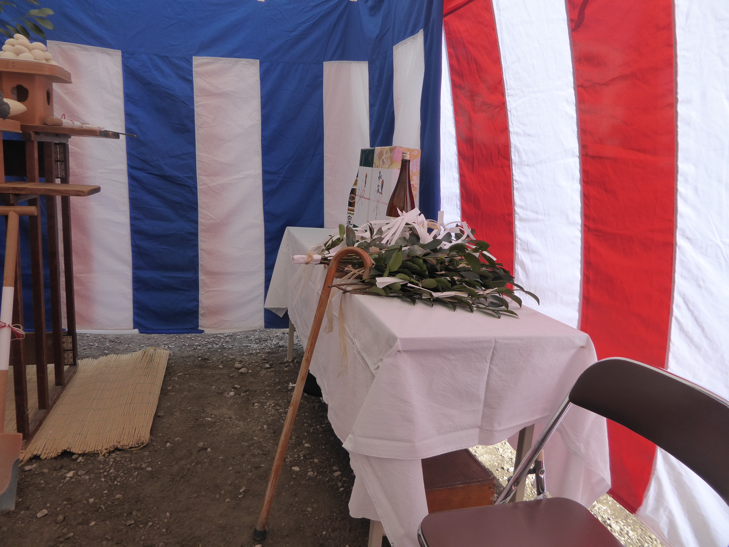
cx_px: 364
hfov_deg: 69.4
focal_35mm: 25
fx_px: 526
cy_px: 274
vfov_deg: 54.9
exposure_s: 1/400
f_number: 3.3
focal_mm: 4.3
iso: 200
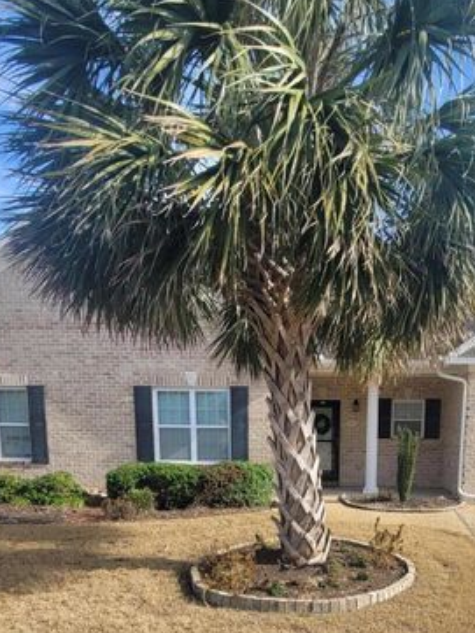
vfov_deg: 64.1
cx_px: 335
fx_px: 439
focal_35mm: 24
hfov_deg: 55.1
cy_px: 522
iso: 50
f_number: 2.2
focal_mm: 2.2
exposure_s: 1/992
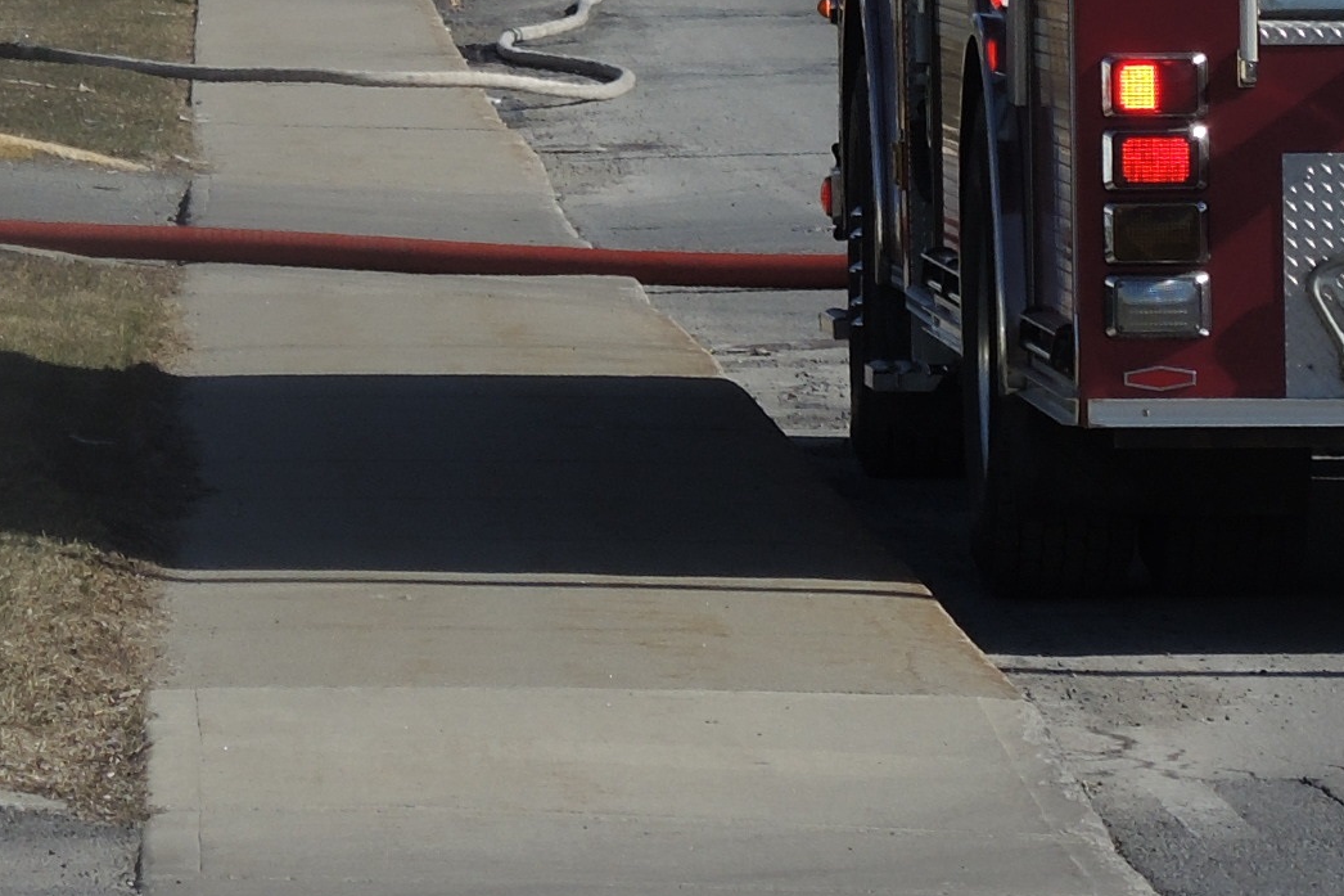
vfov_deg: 3.7
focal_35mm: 366
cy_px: -617
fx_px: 13661
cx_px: 424
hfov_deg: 5.6
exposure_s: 1/1600
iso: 80
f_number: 3.2
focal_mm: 19.7
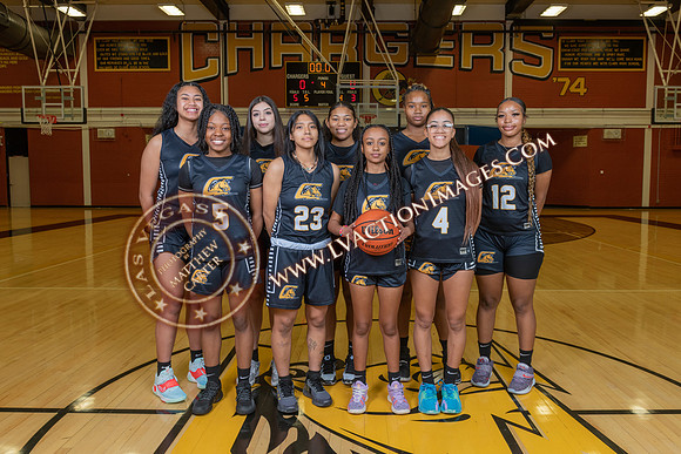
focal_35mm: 28
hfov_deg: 65.5
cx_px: 356
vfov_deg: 46.5
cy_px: 220
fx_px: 529
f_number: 7.1
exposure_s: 1/50
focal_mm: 26
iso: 250
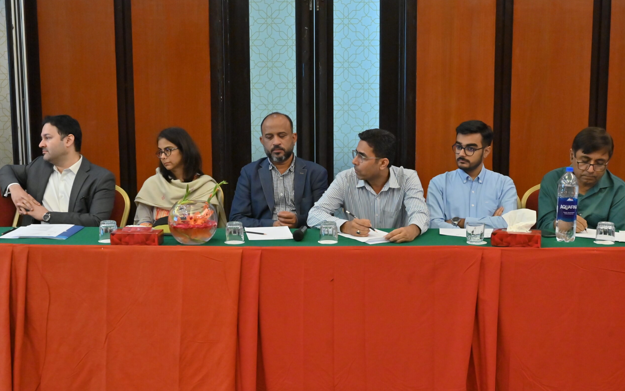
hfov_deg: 37.5
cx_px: 312
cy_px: 212
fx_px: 920
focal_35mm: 54
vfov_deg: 24.0
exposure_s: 1/160
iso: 2000
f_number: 3.5
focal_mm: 35
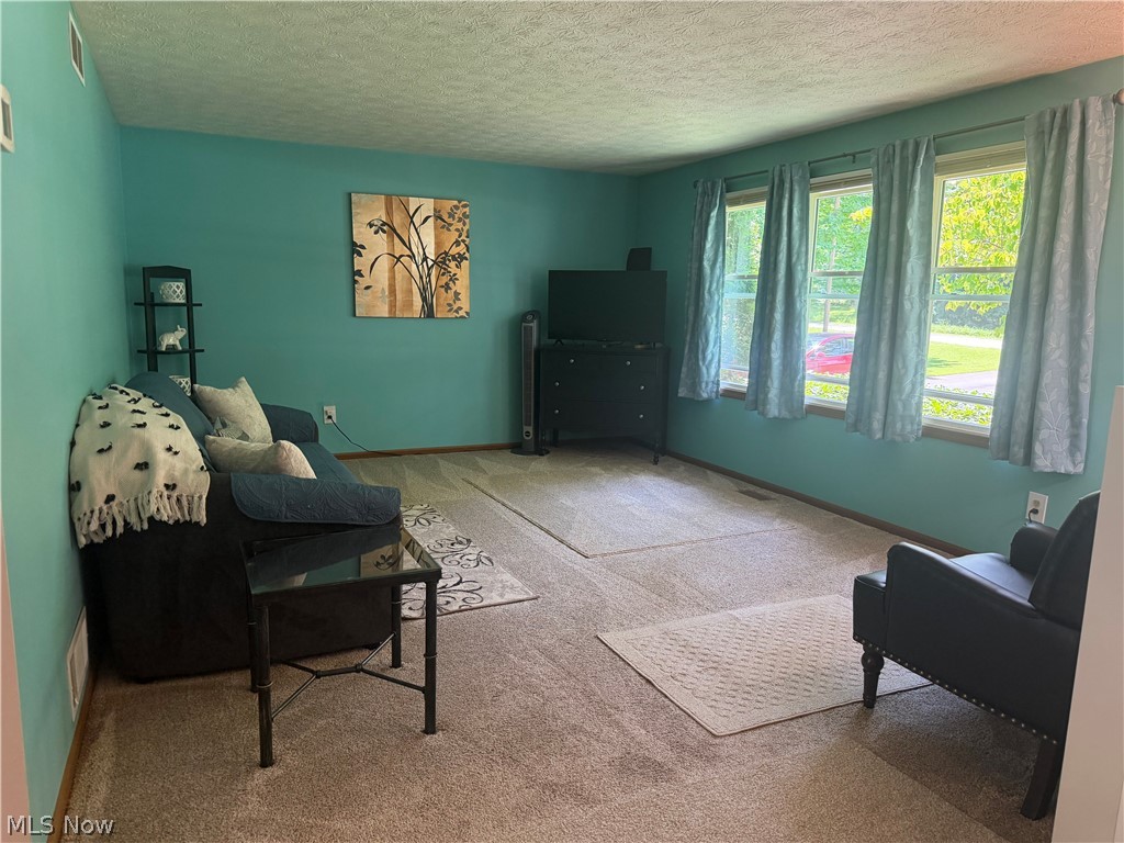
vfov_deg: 56.8
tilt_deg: -8.7
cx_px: 562
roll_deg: -0.7
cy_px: 422
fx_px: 779
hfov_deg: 71.6
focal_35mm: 24
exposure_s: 1/120
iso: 400
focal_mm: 6.76
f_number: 1.78
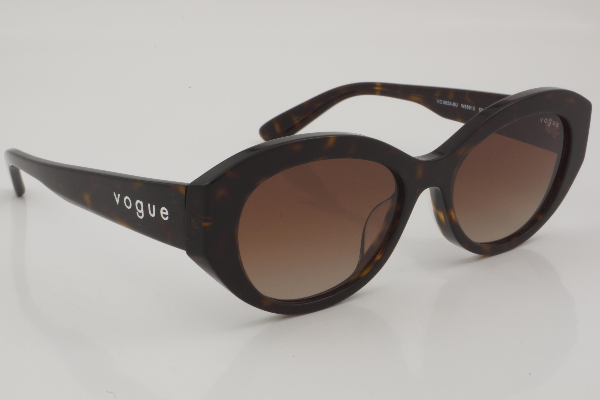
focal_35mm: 75
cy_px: 200
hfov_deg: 27.0
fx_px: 1250
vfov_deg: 18.2
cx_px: 300
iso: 100
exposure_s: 1/3
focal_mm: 50
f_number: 32
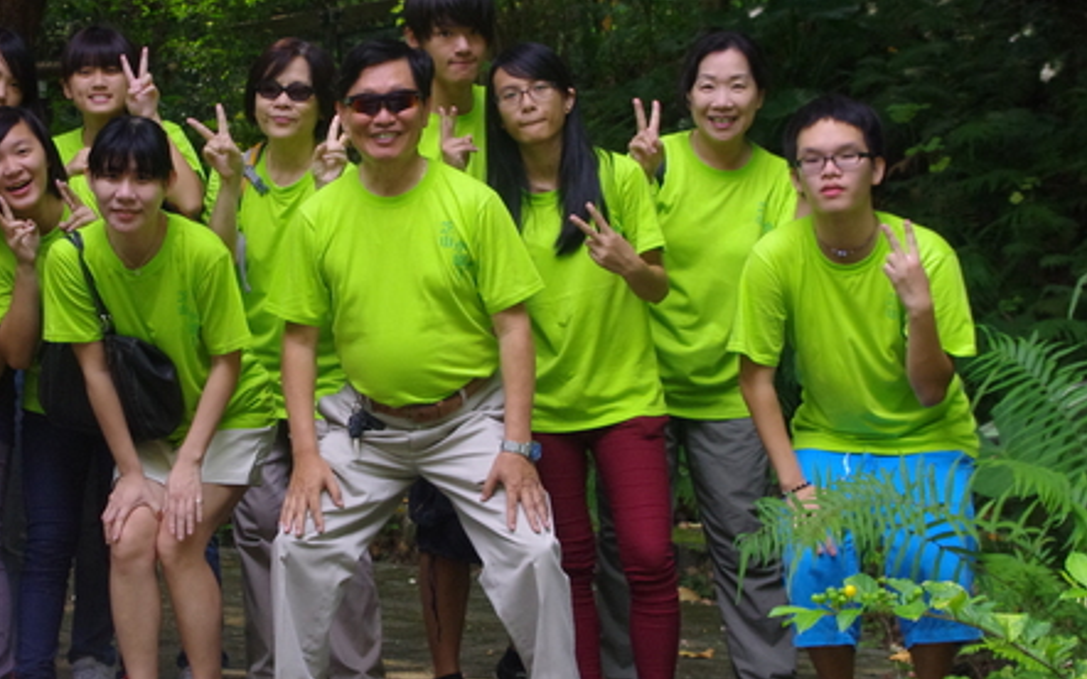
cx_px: 246
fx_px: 2340
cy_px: 309
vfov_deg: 16.5
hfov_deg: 25.8
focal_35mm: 79
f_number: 8
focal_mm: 32.5
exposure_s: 1/80
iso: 1600
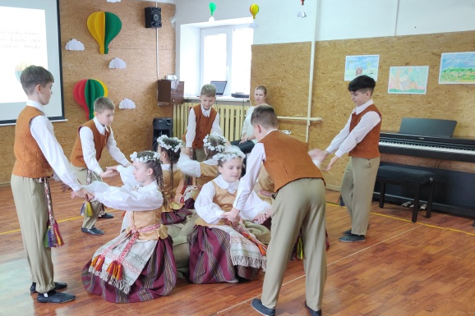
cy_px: 181
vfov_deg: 36.8
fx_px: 475
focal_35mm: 36
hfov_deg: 52.4
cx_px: 168
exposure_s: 1/20
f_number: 1.7
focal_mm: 4.25
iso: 250
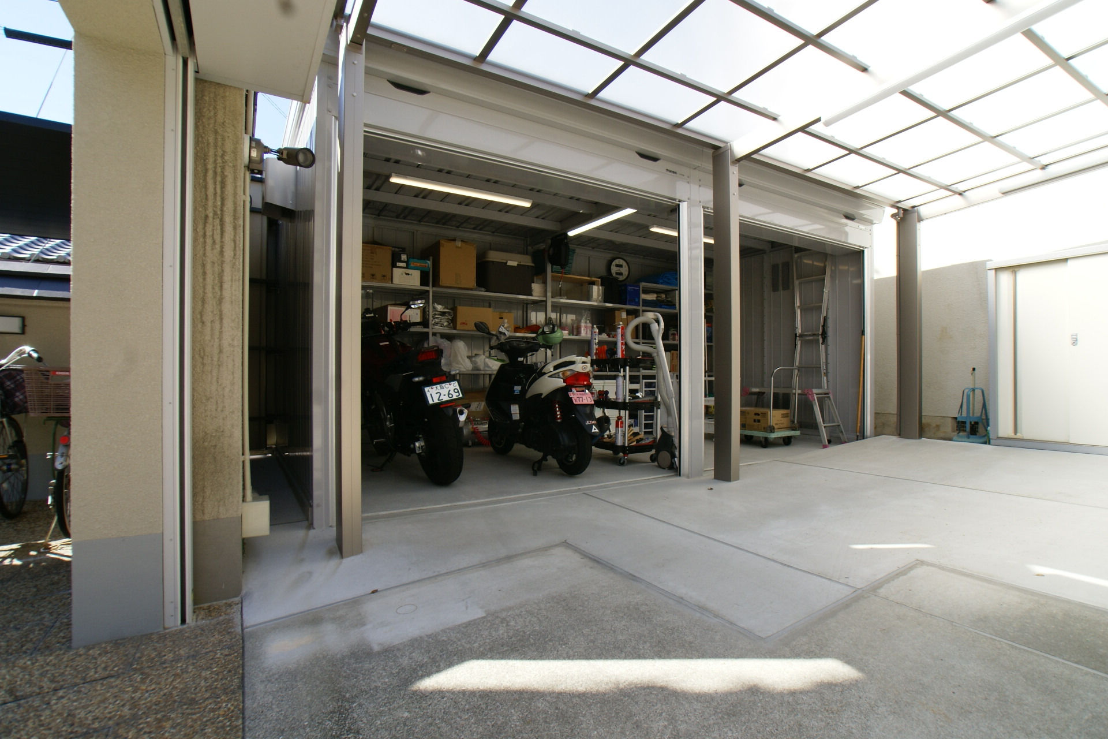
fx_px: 508
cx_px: 554
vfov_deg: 72.1
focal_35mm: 16
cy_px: 370
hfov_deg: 95.0
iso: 100
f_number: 9
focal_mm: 11
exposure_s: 1/60
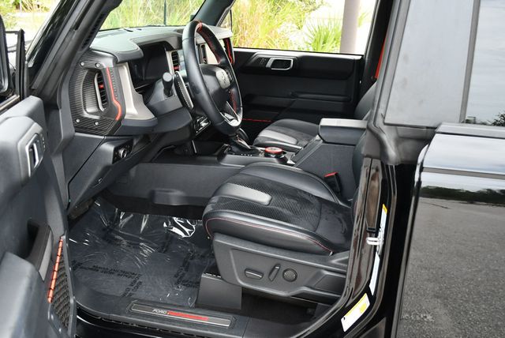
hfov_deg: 53.1
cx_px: 252
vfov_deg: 36.9
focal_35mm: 36
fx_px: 505
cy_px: 169
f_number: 3.5
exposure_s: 1/250
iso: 450
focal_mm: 18
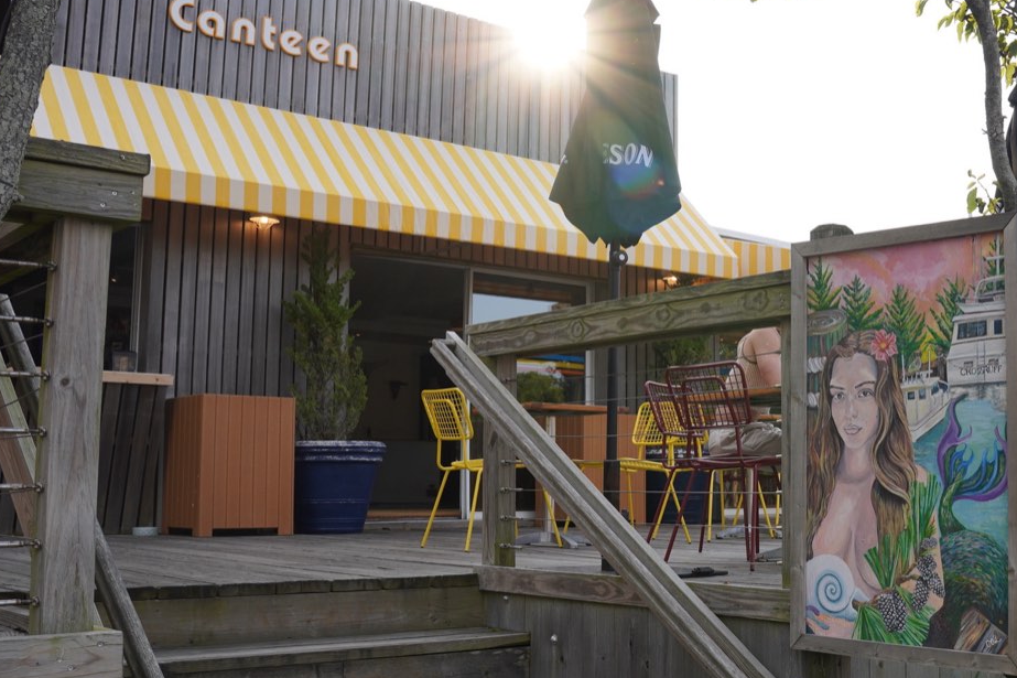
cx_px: 739
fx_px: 1260
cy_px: 321
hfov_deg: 42.8
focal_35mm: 45
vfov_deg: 30.1
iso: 100
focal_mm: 19.6
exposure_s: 1/160
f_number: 6.3
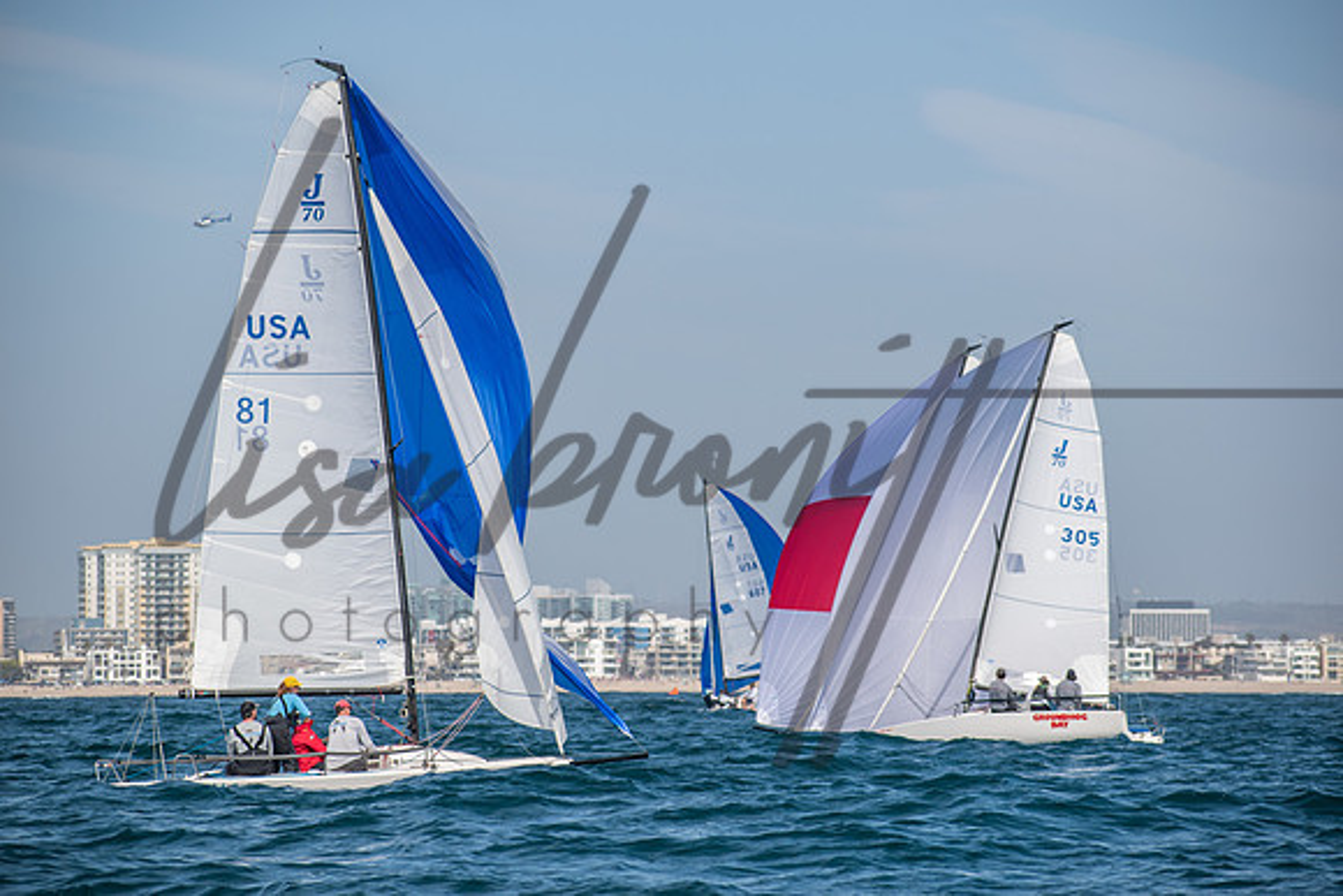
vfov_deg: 7.0
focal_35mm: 195
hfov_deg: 10.5
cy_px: 448
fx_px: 7276
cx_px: 672
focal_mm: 130
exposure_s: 1/1250
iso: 200
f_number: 6.3
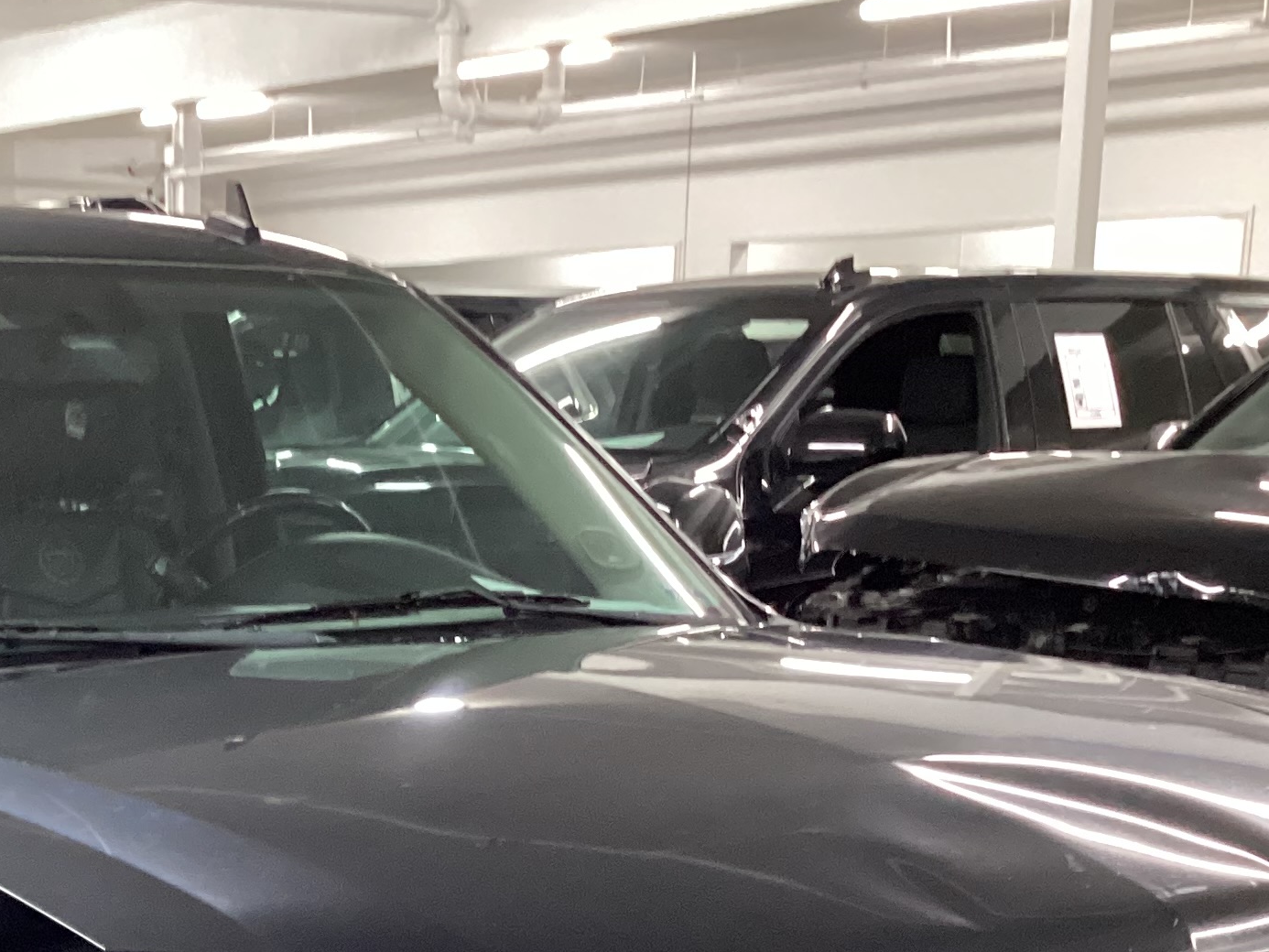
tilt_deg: -16.8
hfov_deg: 25.9
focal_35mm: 73
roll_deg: +0.2
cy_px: 1094
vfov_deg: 19.2
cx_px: 141
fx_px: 2677
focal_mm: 3.3
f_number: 2.4
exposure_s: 1/40
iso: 320
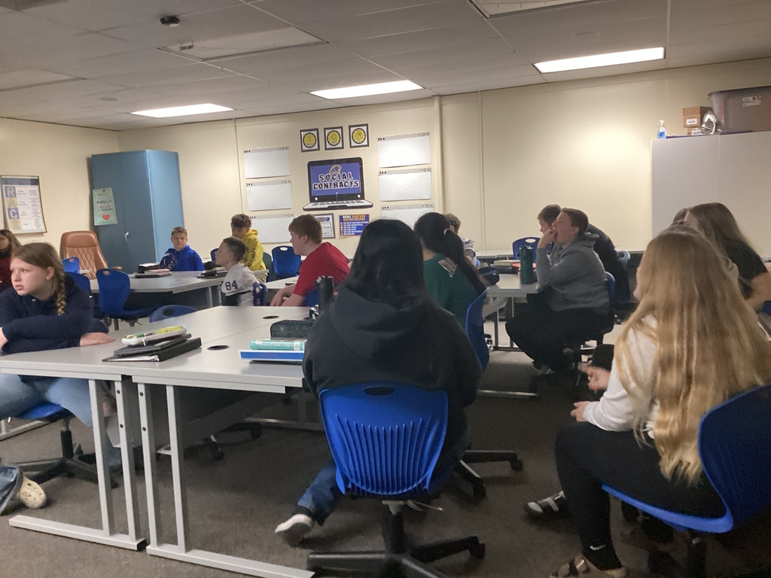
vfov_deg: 45.4
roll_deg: +3.1
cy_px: 289
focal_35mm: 31
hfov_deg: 58.4
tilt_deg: -7.1
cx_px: 386
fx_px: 690
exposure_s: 1/60
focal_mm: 3.3
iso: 250
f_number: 2.4
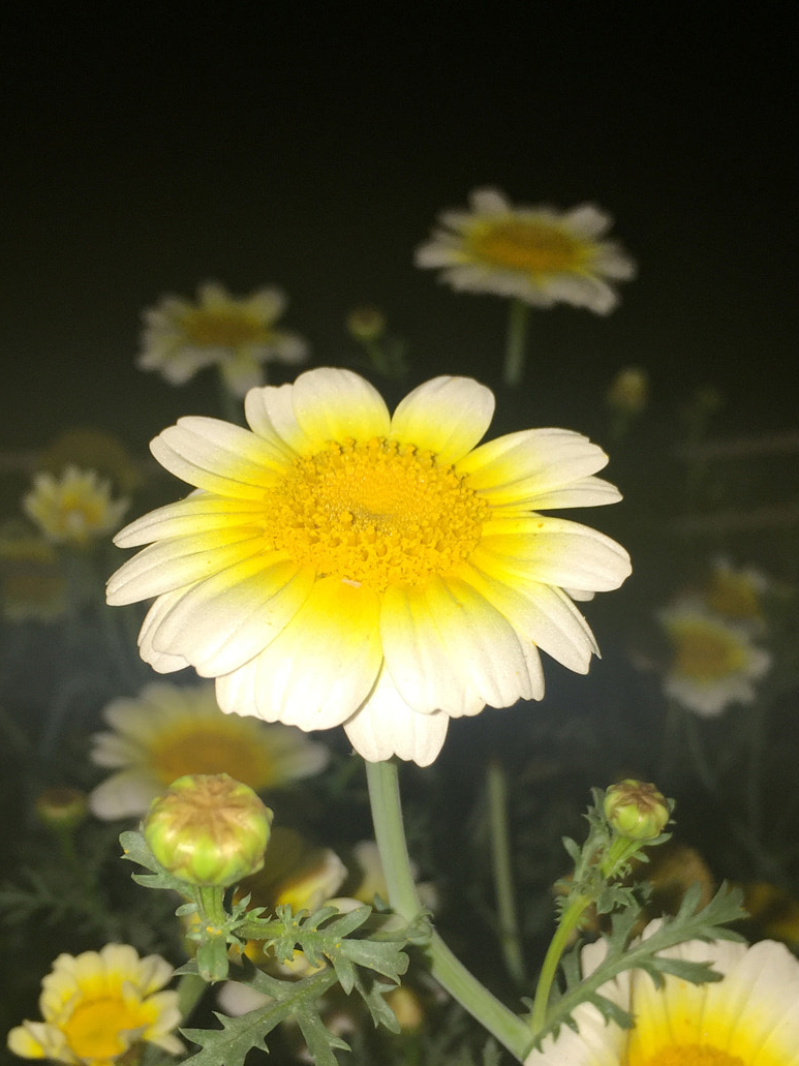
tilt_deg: -31.5
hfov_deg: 32.2
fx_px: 1385
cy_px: 653
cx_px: 411
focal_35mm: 45
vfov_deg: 41.8
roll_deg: -5.0
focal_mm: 4.15
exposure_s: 1/165
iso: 32
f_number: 2.2
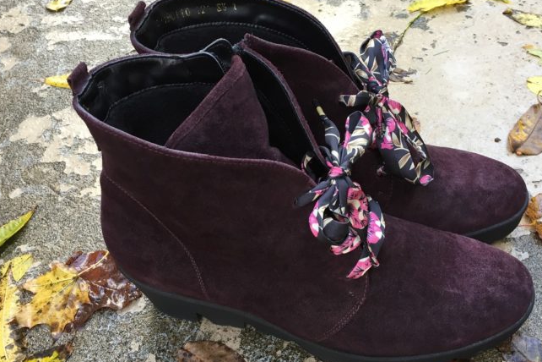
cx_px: 324
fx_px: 587
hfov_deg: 49.3
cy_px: 190
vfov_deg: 34.2
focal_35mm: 39
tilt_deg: -47.7
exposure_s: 1/40
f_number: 2.2
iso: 32
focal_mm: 4.15
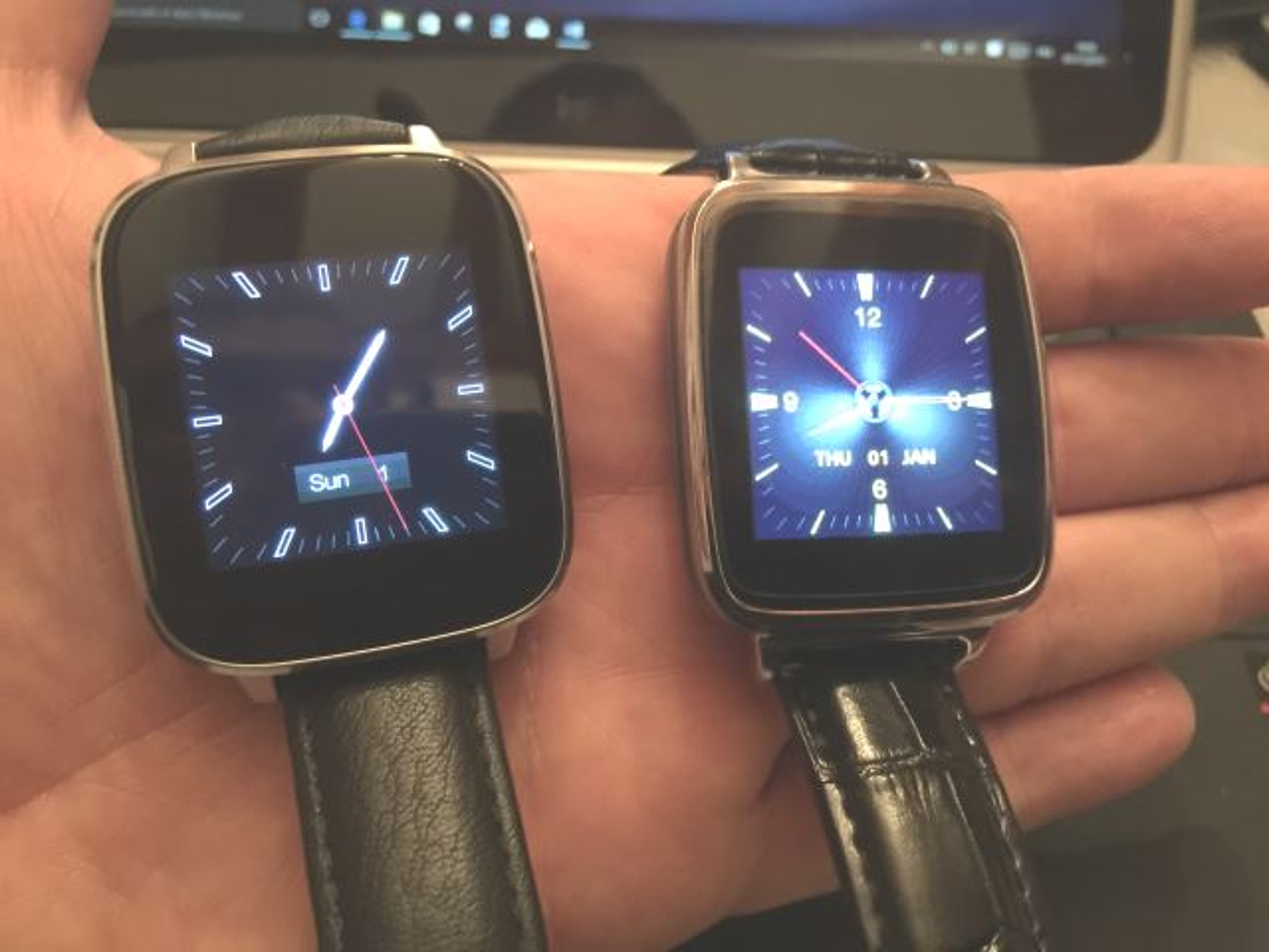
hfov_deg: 61.7
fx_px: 1063
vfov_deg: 48.2
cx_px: 634
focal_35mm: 29
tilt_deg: -50.6
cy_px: 476
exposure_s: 1/8
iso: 200
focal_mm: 4.15
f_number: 2.2
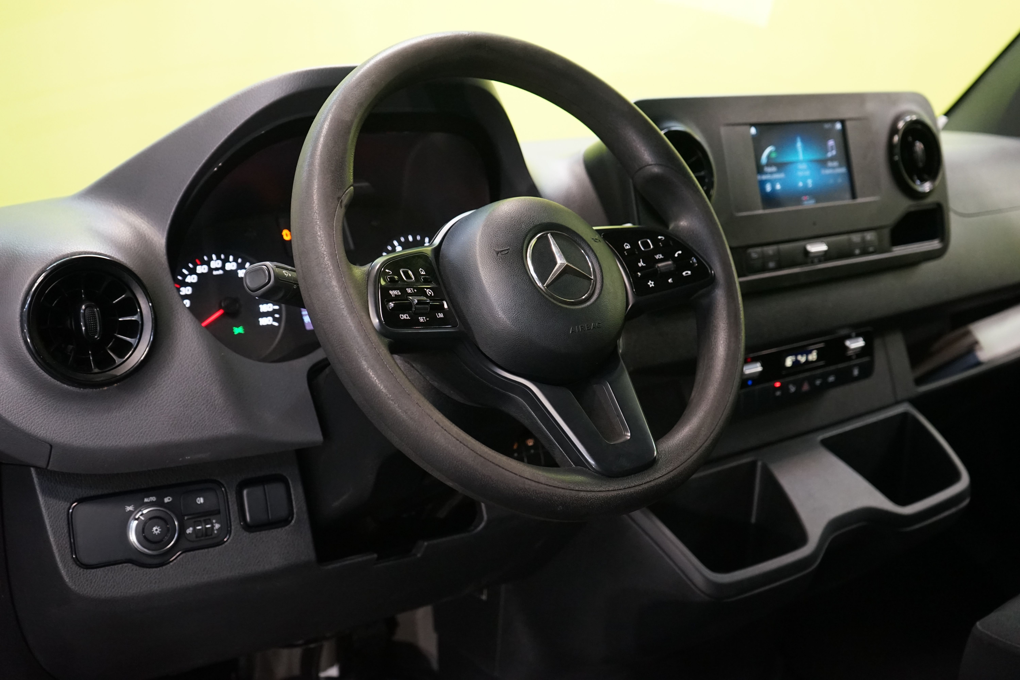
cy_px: 340
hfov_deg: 48.5
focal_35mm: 40
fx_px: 1133
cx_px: 510
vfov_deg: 33.4
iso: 3200
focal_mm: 40
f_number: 5
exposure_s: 1/60
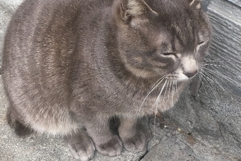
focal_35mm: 65
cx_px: 155
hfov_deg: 30.8
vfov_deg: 20.9
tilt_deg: -43.8
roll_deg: -7.7
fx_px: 435
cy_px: 65
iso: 25
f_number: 2.2
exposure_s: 1/375
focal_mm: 4.15
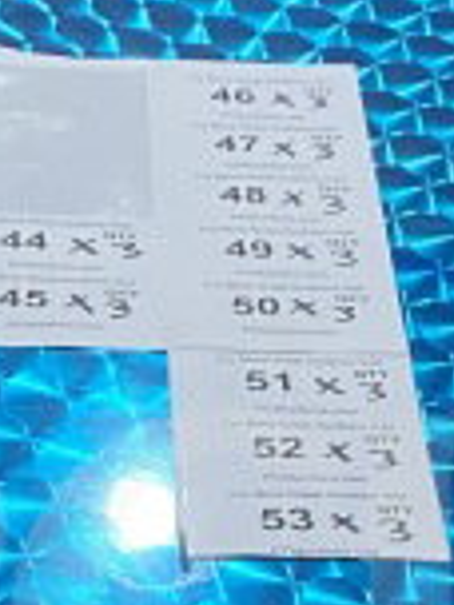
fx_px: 2431
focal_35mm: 139
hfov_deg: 10.6
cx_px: 108
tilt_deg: -43.8
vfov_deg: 13.8
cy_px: 730
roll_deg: -4.1
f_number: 1.8
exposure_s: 1/60
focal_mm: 4.25
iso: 400
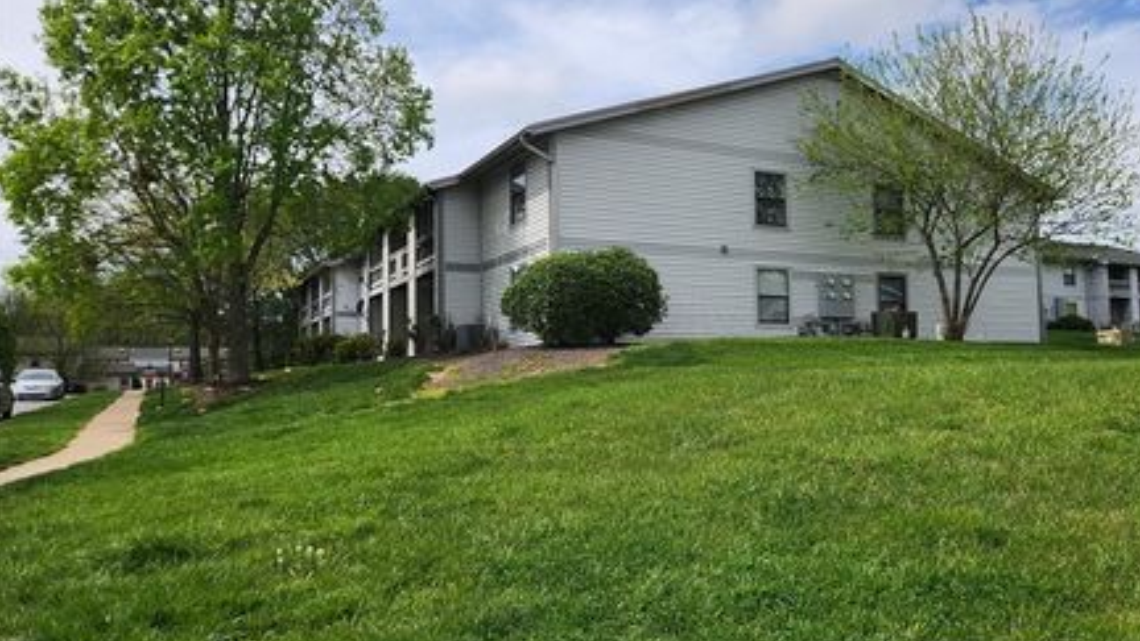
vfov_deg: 40.2
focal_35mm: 29
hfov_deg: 65.7
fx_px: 877
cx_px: 654
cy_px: 318
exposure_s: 1/2586
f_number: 1.8
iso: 20
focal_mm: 5.4
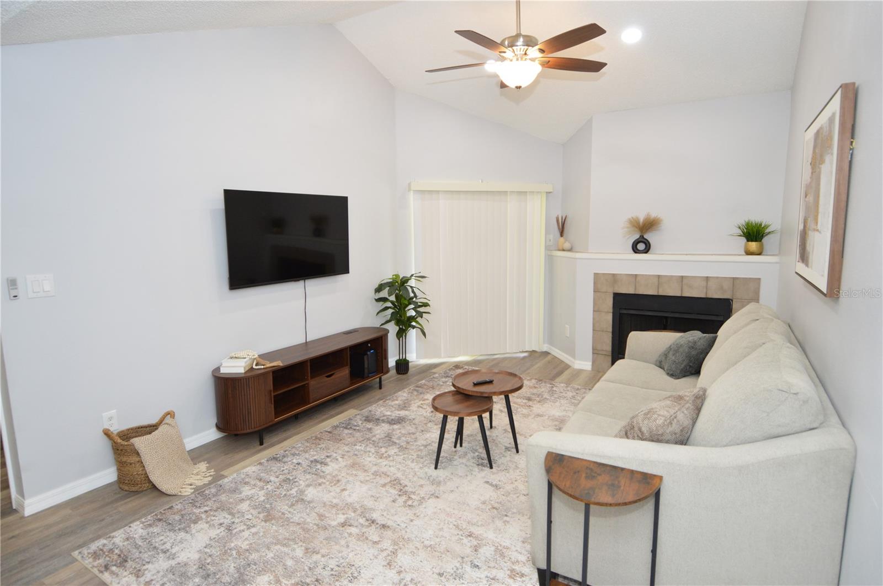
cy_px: 293
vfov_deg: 67.3
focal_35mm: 18
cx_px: 442
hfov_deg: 90.1
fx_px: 441
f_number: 4
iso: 450
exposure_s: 1/60
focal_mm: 12
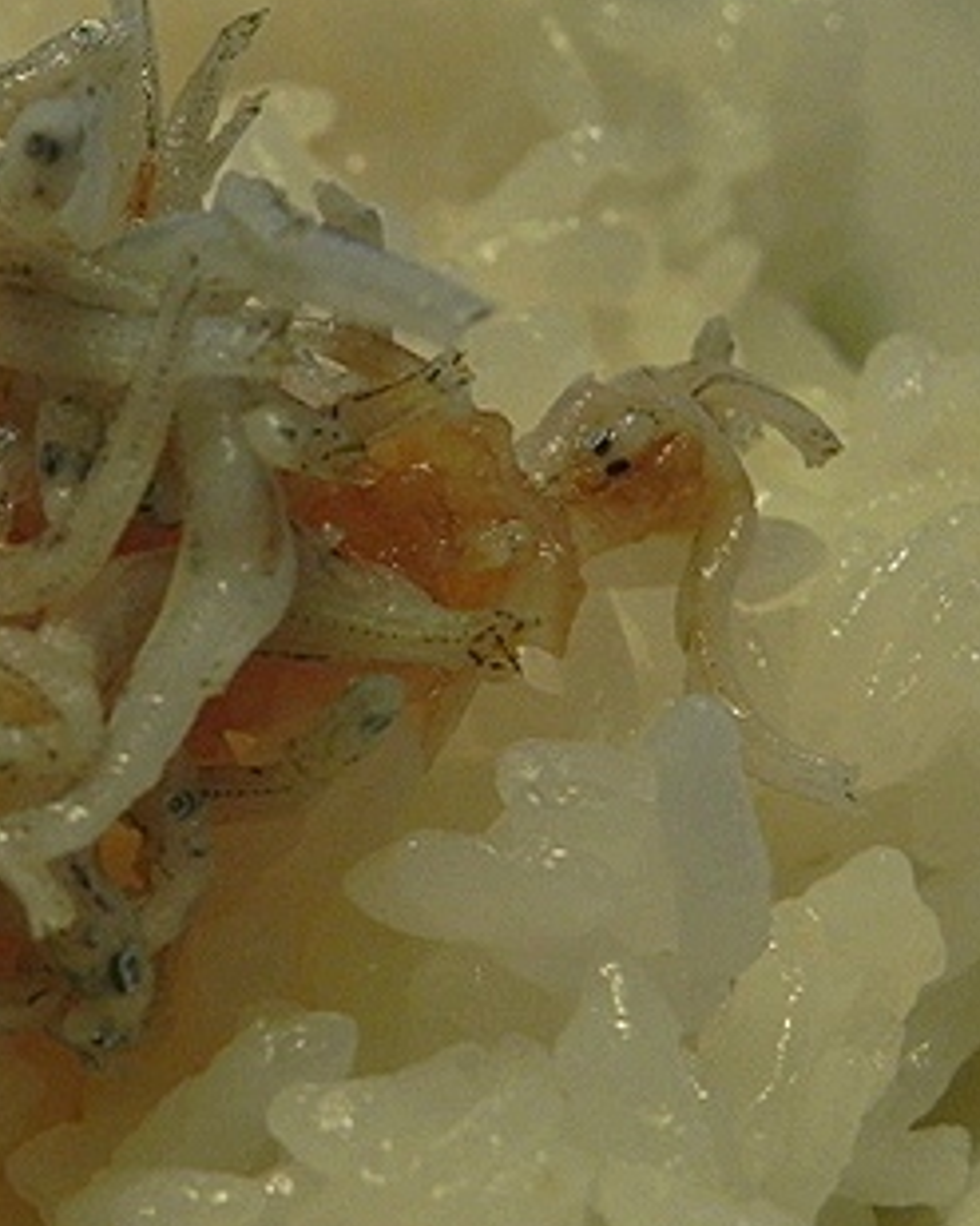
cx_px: -87
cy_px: 712
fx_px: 3591
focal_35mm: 99
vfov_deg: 19.4
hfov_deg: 15.2
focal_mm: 9.2
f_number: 3.5
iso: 160
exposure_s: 1/35.3
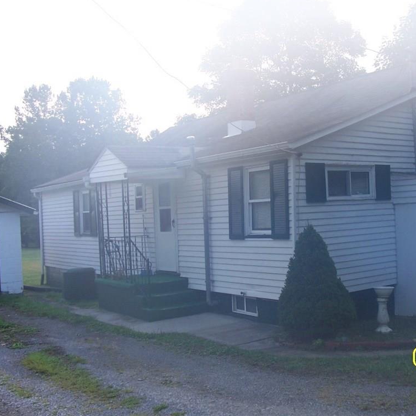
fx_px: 571
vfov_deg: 40.0
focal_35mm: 42
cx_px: 280
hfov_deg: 39.5
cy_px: 205
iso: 80
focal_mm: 6
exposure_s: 1/250
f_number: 2.8
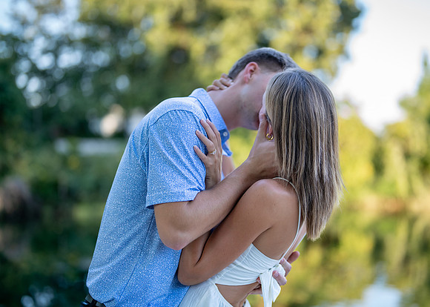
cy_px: 156
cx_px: 244
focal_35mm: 60
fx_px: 732
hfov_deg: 32.7
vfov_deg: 23.7
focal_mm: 50
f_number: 1.2
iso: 250
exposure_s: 1/1250
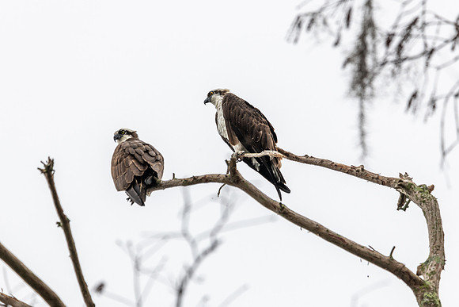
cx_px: 233
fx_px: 6009
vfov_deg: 2.9
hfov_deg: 4.4
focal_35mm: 471
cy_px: 147
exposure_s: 1/1000
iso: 140
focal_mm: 400
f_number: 6
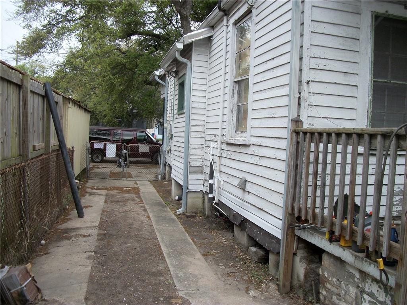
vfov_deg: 44.2
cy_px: 152
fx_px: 376
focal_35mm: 32
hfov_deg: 56.8
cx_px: 204
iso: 80
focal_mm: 5.7
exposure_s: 1/250
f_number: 2.9
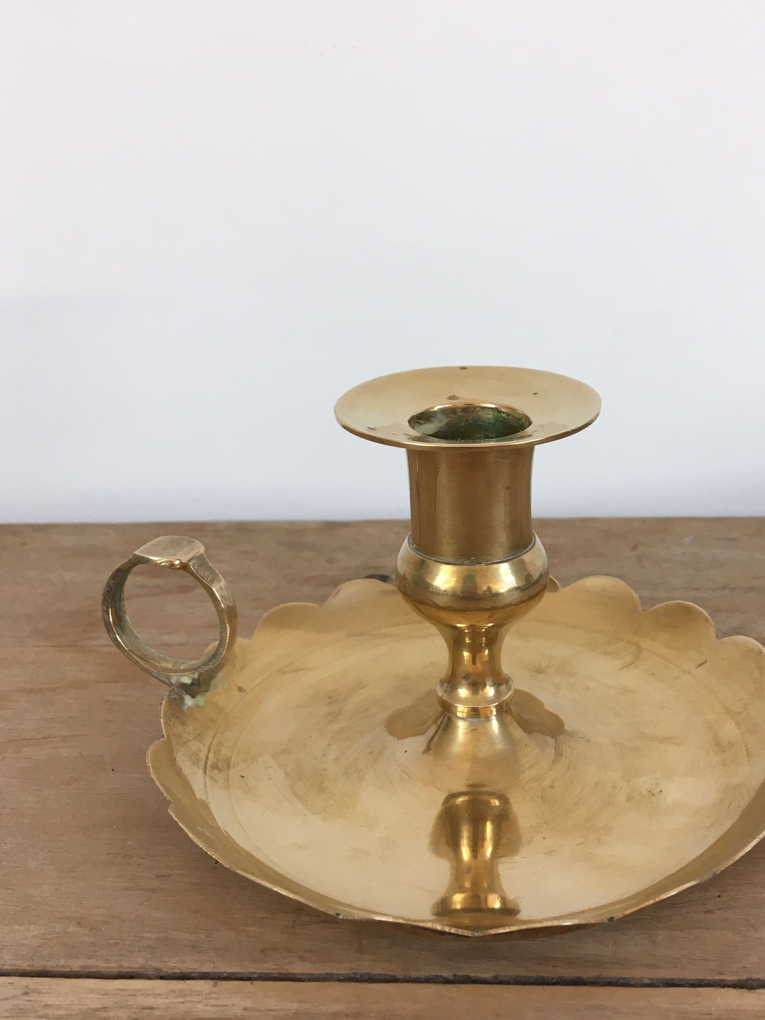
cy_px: 508
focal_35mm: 38
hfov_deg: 37.5
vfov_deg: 49.0
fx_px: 1120
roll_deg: -0.4
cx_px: 467
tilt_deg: -21.9
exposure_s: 1/33
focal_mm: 4.15
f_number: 2.2
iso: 25
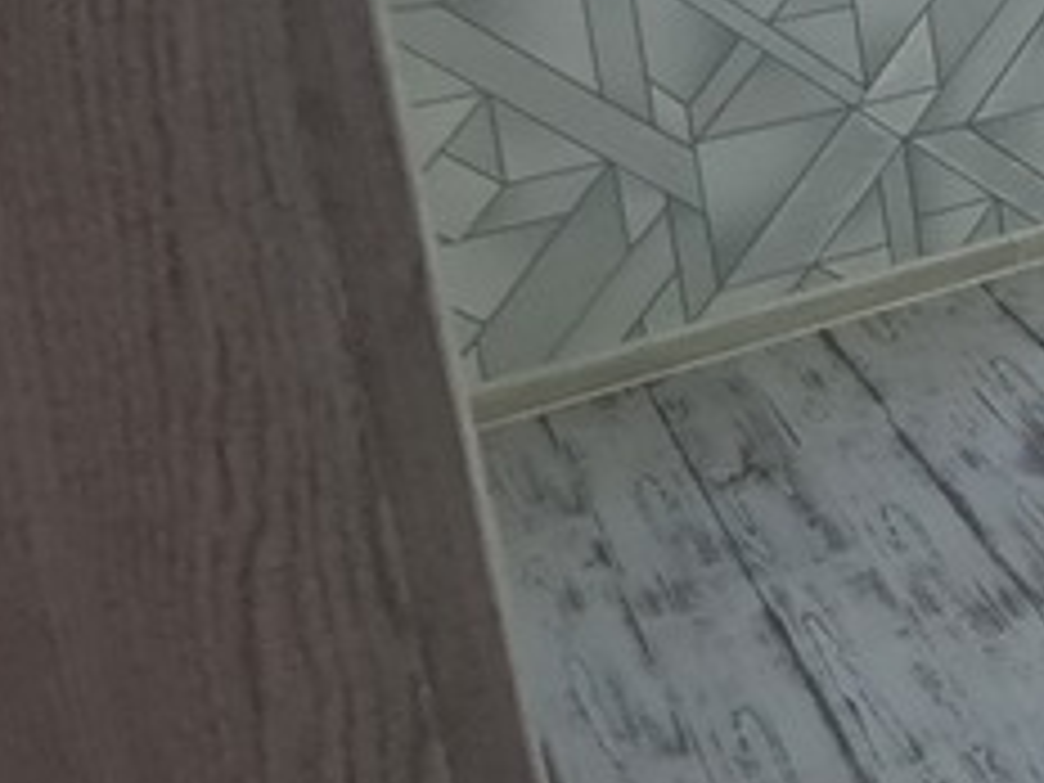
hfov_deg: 18.2
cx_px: 2187
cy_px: -230
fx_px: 1689
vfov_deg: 23.2
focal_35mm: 56
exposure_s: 1/50
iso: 125
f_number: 2.2
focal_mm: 2.2
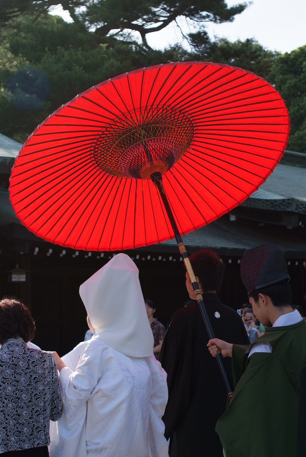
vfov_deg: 37.5
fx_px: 674
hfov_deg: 25.6
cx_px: 153
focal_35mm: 53
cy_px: 228
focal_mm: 35
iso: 100
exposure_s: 1/400
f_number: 4.5
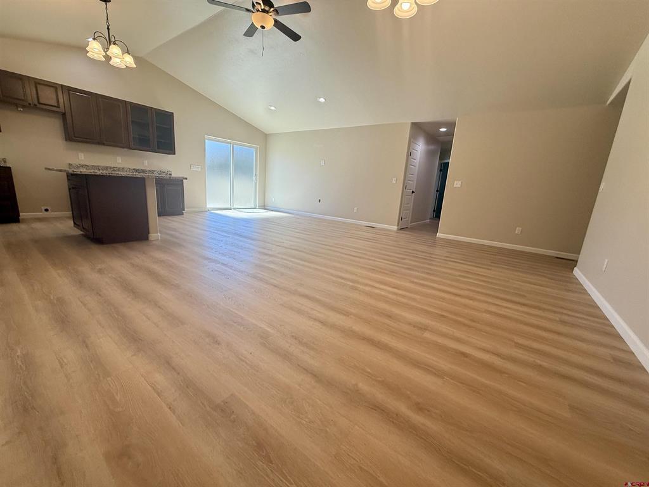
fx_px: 262
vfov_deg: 85.7
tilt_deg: -11.3
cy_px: 244
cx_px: 324
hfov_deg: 102.1
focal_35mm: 14
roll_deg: -4.5
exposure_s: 1/172
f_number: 2.2
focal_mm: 2.22
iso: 64
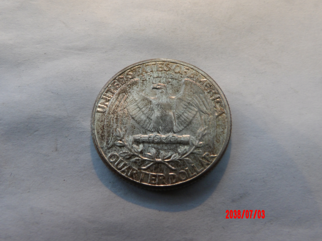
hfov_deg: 54.0
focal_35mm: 34
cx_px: 161
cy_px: 120
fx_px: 316
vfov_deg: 41.8
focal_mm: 6.2
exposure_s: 1/15
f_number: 4.5
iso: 258
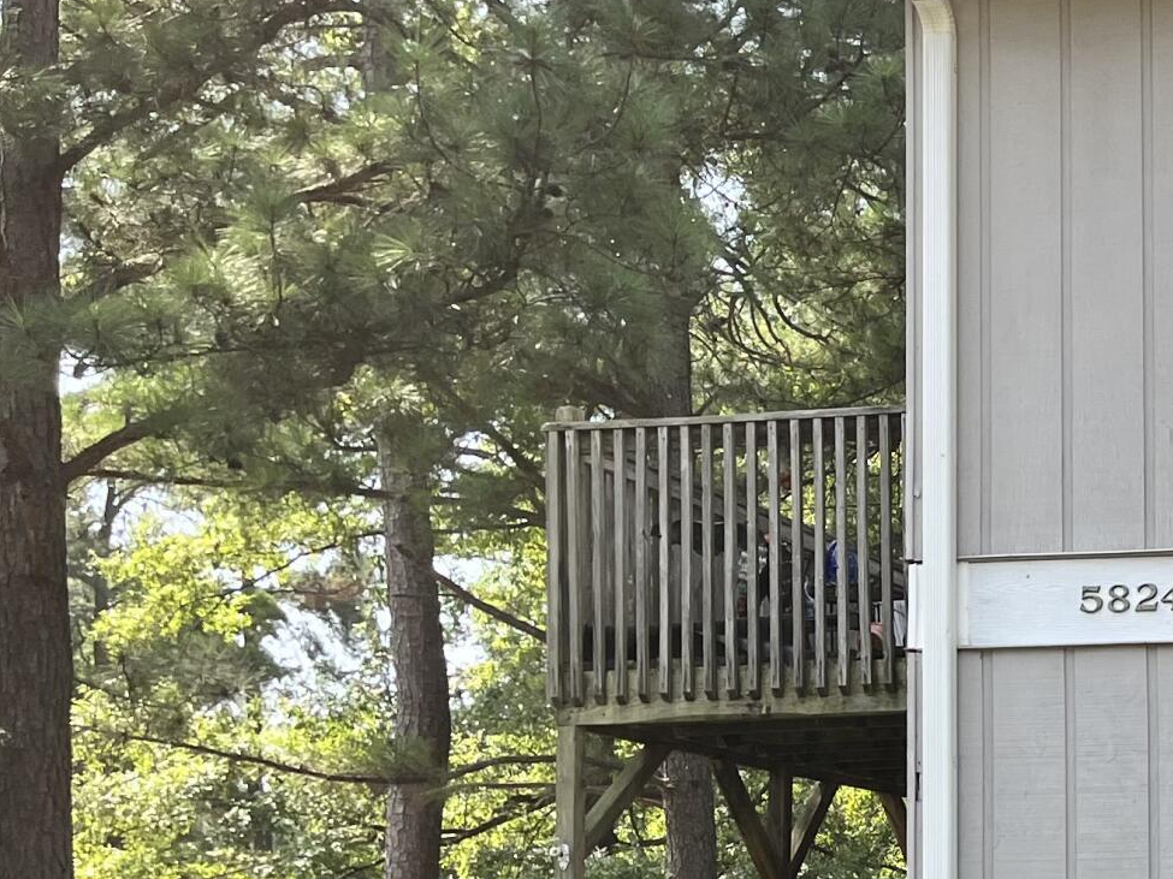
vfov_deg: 18.0
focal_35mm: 80
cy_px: 857
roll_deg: +1.1
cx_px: 1724
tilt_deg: +3.7
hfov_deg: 21.0
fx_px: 2711
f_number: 1.6
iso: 50
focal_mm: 5.1
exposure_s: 1/727
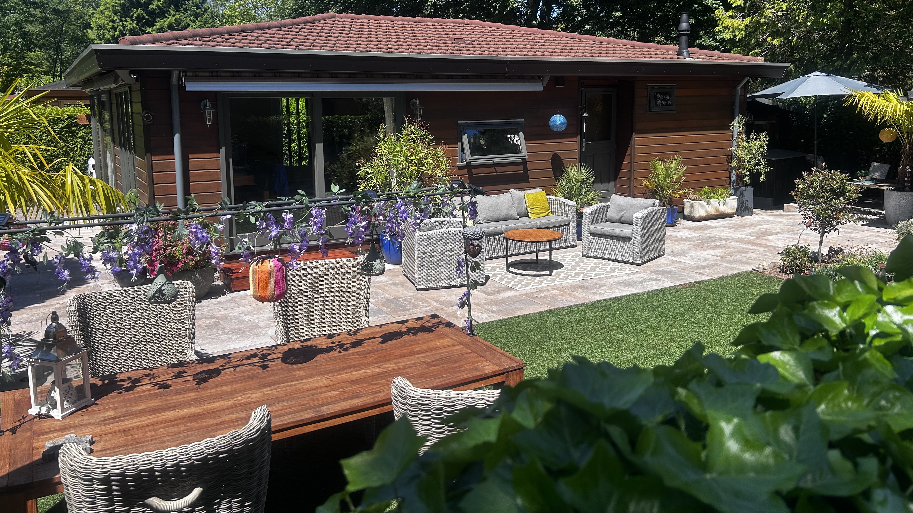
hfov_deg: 66.1
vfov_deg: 39.9
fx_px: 702
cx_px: 447
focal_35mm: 29
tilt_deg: -9.0
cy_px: 195
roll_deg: +0.6
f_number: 1.5
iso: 50
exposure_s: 1/2208
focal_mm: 5.7
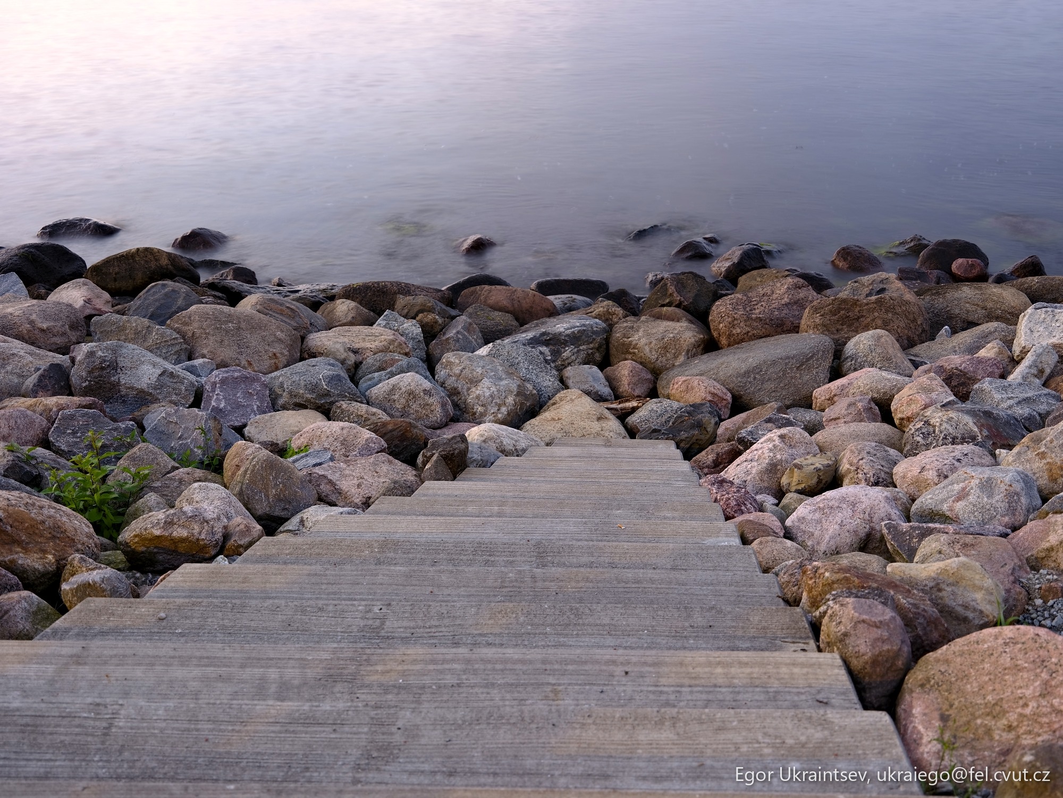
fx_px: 1136
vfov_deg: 38.7
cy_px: 399
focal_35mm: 37
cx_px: 532
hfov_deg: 50.1
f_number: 5.6
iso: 100
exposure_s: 2.1
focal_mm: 46.5
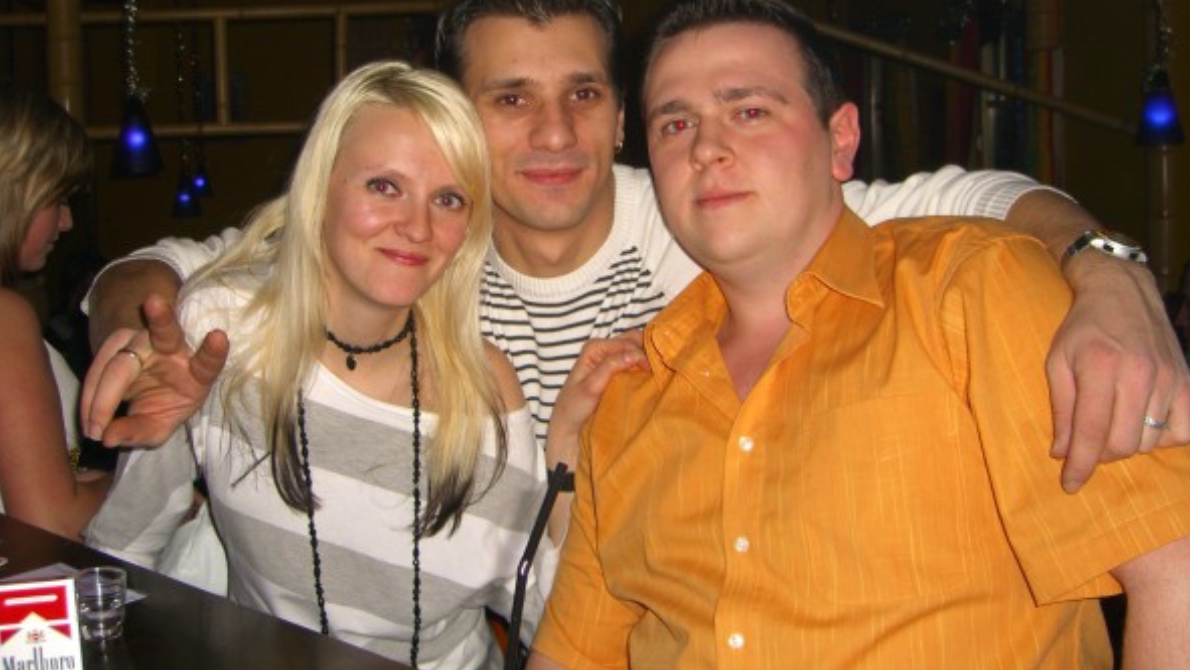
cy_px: 241
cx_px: 596
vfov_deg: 28.3
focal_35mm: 42
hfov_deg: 48.3
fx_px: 1326
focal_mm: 7.9
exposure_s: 1/60
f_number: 2.8
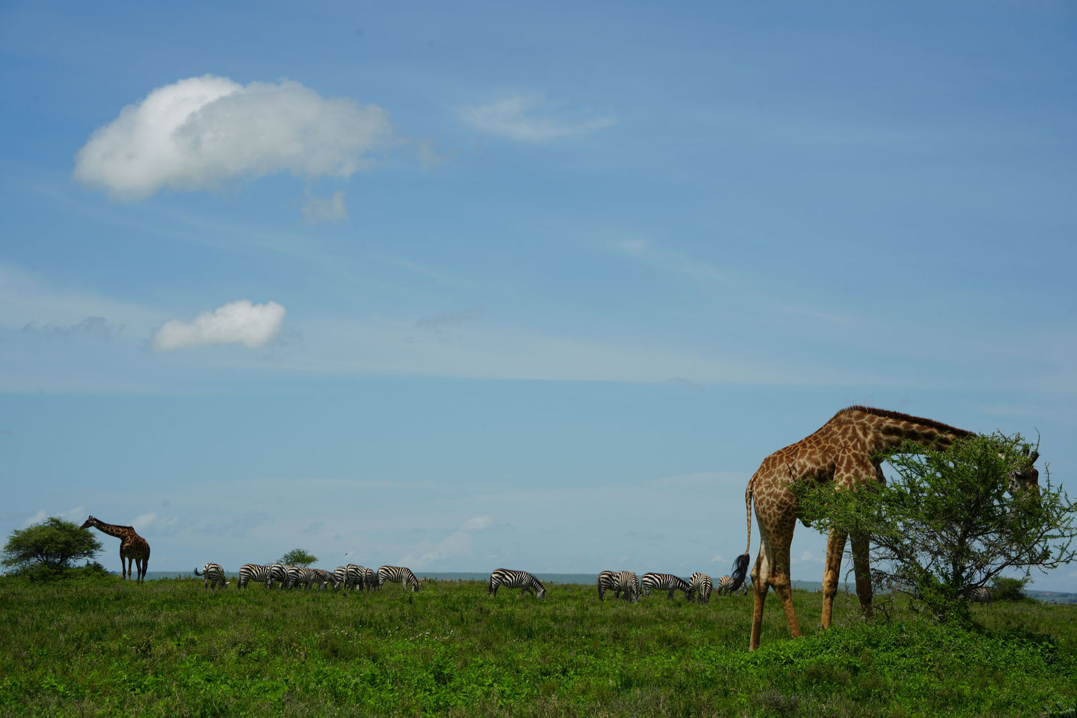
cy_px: 359
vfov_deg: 12.9
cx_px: 538
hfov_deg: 19.3
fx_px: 3170
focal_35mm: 106
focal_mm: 106
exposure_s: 1/250
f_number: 11
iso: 100
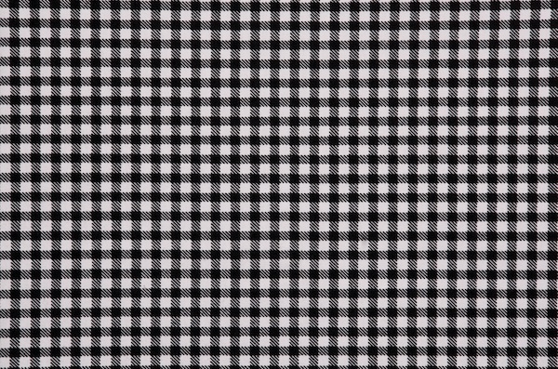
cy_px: 184
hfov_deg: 10.2
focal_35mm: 202
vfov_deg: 6.7
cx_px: 279
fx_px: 3131
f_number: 10
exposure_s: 1/1000
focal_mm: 135
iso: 400
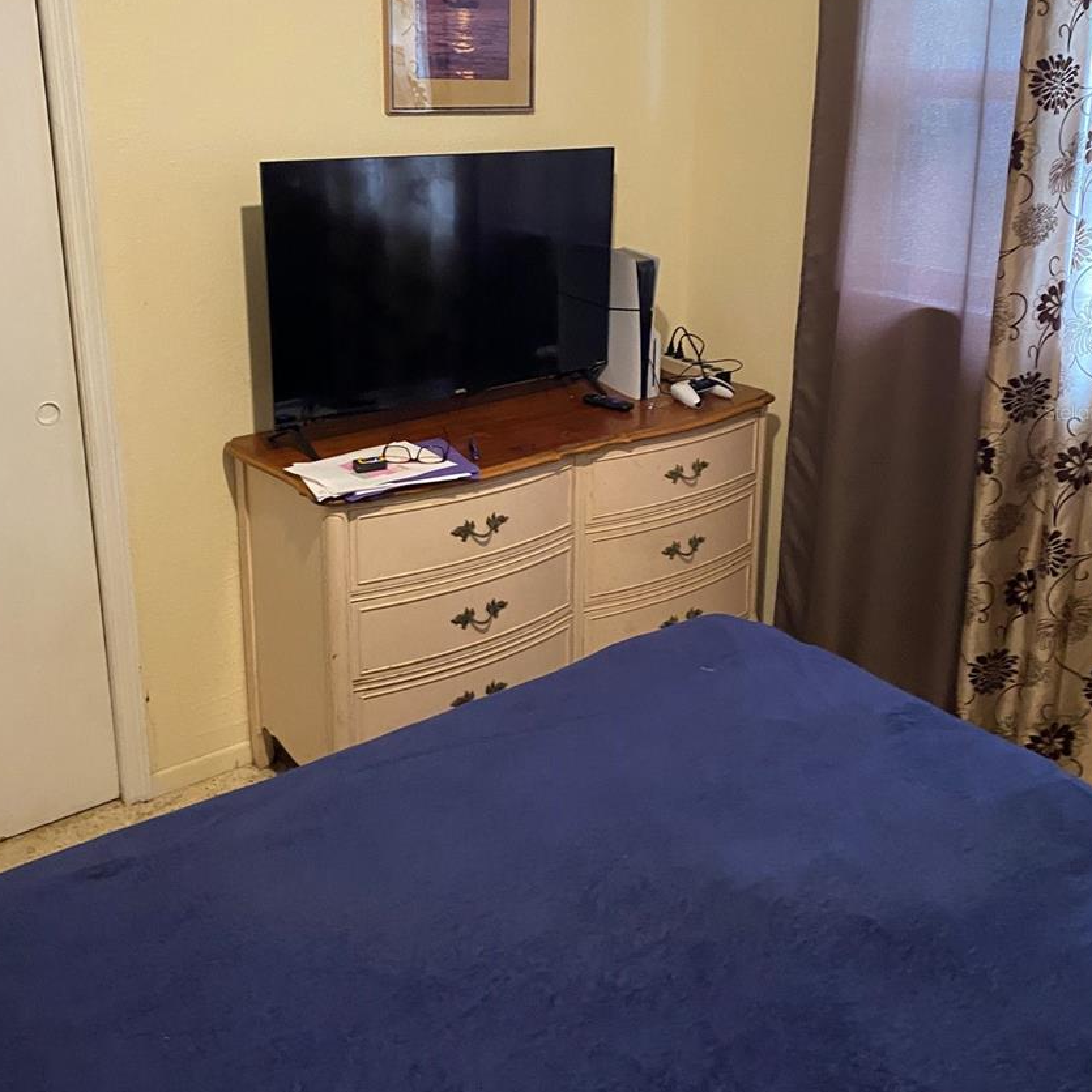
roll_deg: +0.5
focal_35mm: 33
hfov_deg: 49.7
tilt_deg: -13.7
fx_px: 1178
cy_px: 411
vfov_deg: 49.3
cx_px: 549
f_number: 1.8
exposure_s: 1/40
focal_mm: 4.25
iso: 500
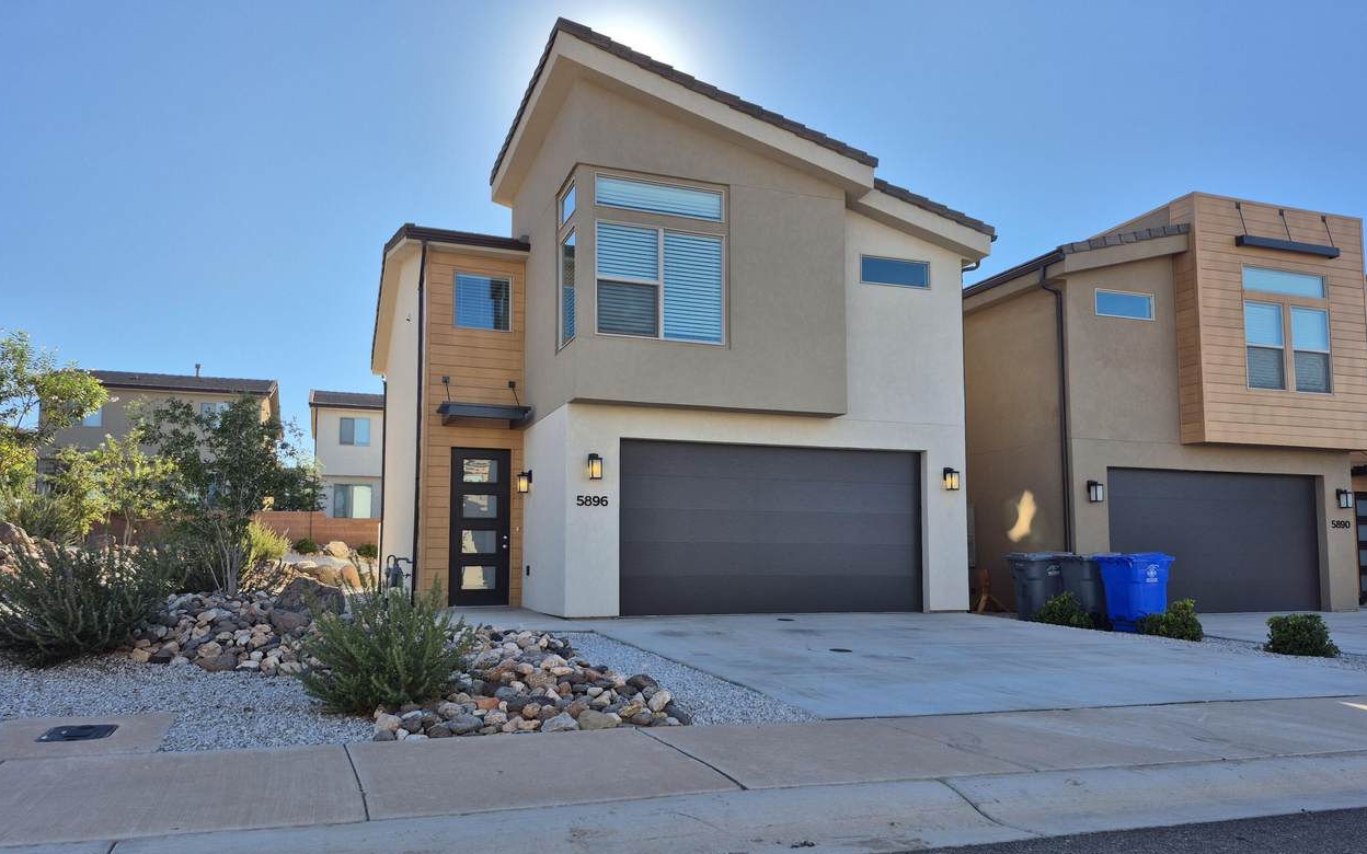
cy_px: 473
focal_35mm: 25
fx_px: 931
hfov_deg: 72.5
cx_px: 677
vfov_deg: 49.2
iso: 25
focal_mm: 5.4
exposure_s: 1/1200
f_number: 1.8
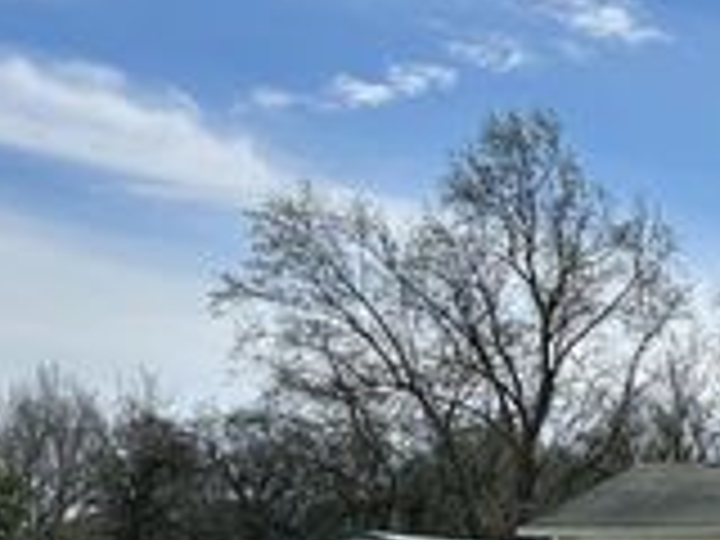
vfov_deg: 19.4
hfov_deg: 21.4
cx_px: 1107
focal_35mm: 75
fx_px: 1560
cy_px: 448
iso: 80
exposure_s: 1/10753
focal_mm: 6.86
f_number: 1.78
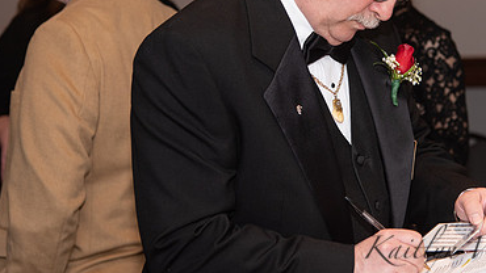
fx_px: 1482
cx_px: 364
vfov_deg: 10.5
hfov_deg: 18.5
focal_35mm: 115
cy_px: 45
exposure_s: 1/200
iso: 800
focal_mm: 70
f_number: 4
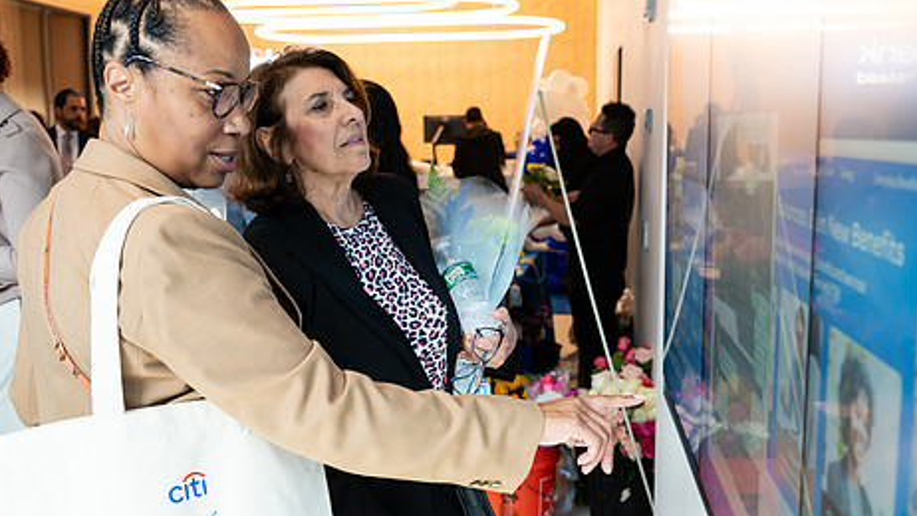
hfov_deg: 50.3
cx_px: 396
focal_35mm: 40
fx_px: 973
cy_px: 247
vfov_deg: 29.7
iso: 800
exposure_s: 1/200
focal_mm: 29
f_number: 4
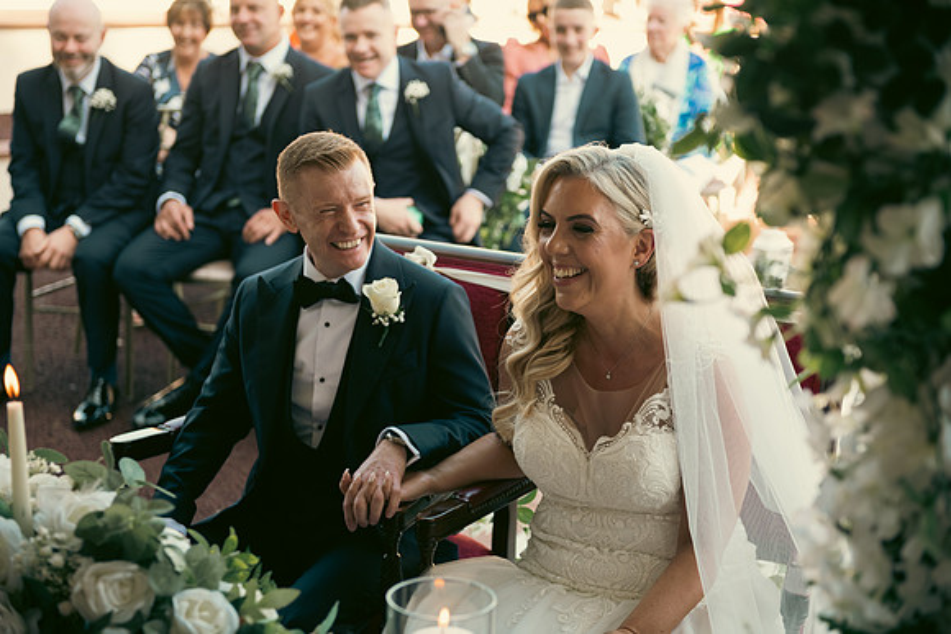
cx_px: 476
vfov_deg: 20.6
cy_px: 317
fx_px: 1744
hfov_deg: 30.5
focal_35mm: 66
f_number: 3.5
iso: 320
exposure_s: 1/250
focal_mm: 66
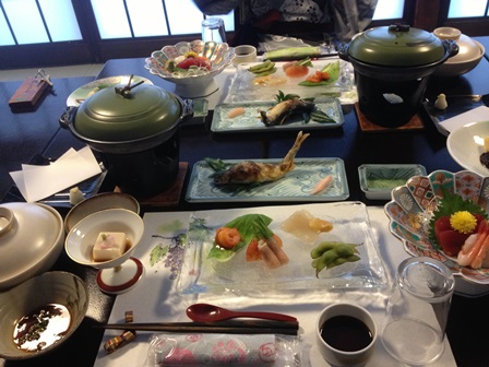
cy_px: 184
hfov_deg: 52.6
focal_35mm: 35
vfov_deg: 40.7
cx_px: 244
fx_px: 494
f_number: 2.4
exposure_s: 1/20
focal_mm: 4.28
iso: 200
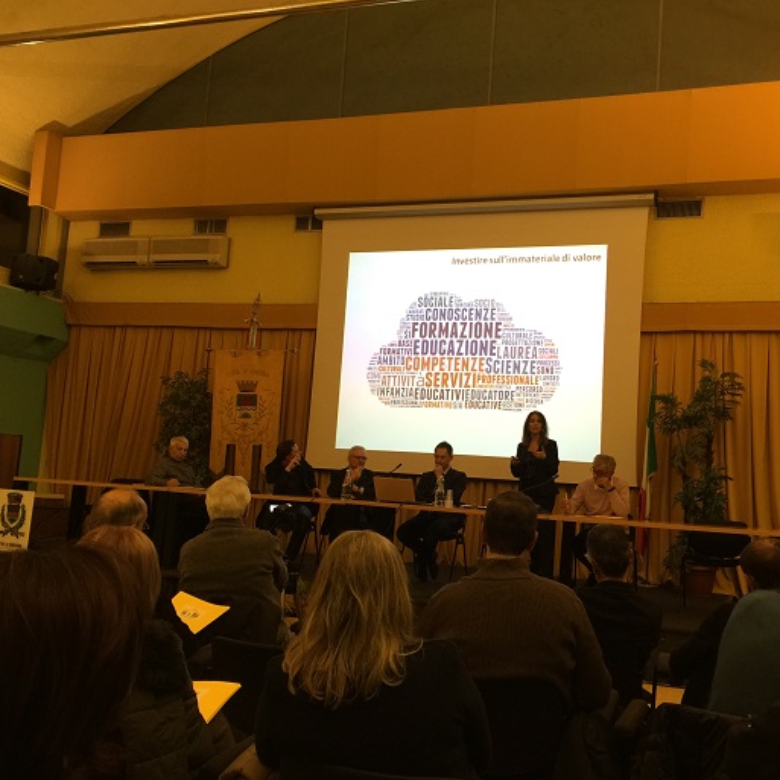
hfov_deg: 46.9
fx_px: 892
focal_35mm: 35
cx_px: 473
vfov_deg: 47.2
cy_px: 396
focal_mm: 4.15
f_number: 2.2
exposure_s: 1/17
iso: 80
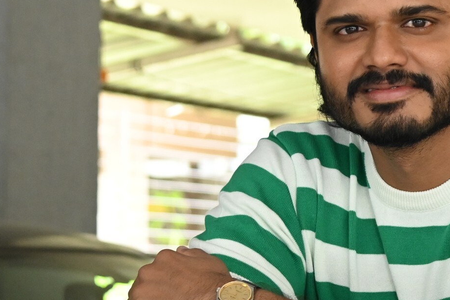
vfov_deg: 8.1
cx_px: 416
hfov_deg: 12.0
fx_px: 2125
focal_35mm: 170
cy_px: 144
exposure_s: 1/200
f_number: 4
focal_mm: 46
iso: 2500
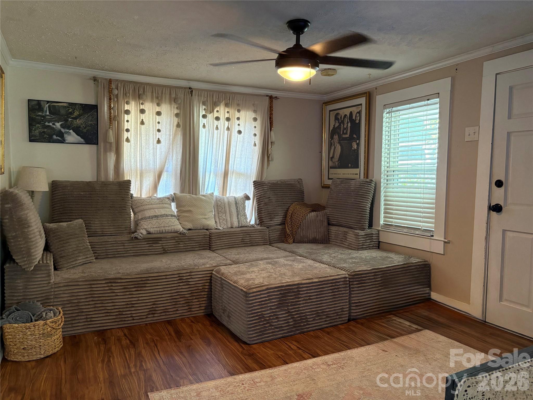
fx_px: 400
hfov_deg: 67.3
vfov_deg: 53.1
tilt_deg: -4.4
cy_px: 200
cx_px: 266
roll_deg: -0.9
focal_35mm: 26
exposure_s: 1/60
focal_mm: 5.96
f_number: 1.6
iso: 250
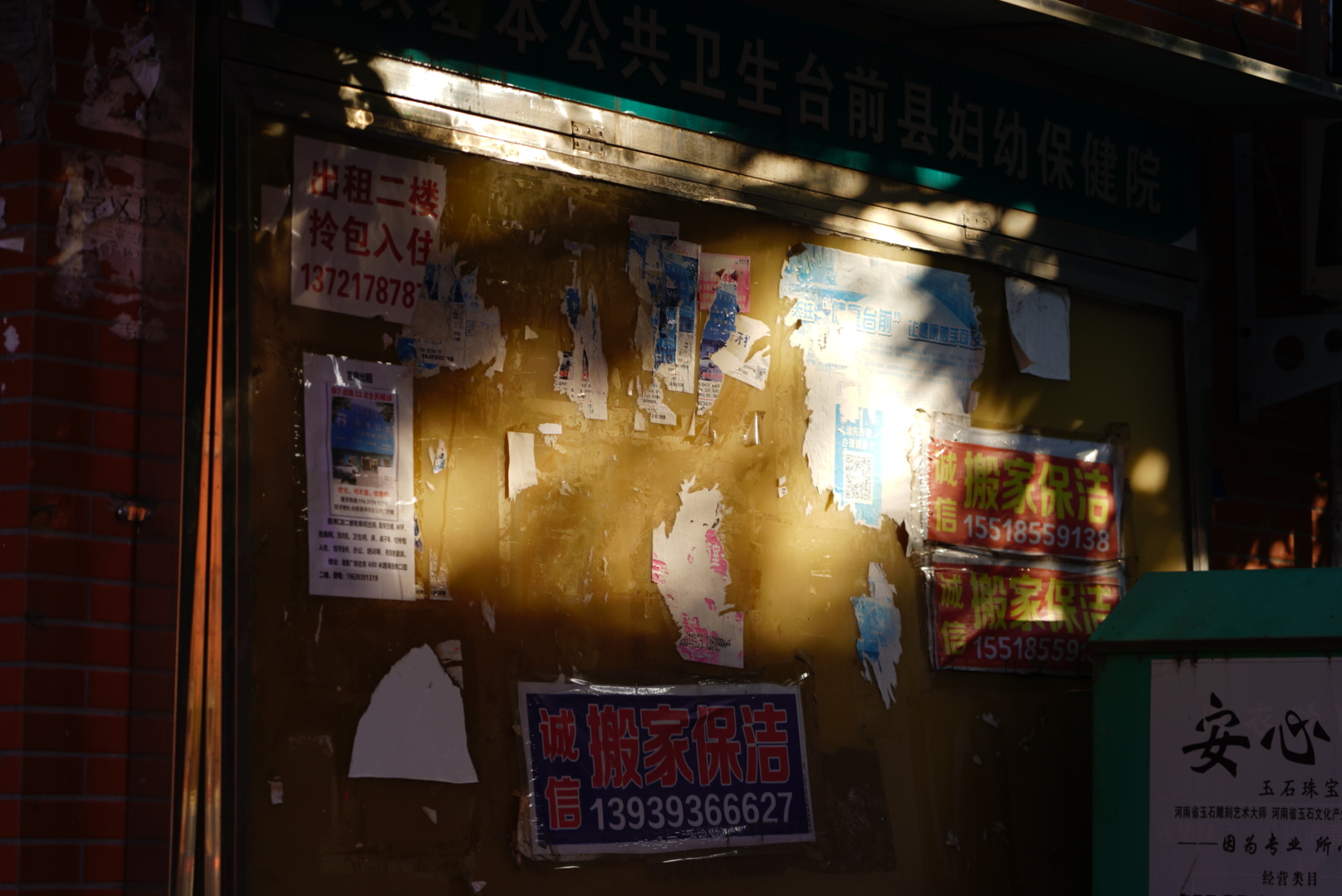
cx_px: 671
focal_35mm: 105
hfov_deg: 19.4
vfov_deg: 13.1
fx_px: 3917
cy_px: 448
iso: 80
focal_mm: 105
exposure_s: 1/200
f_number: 4
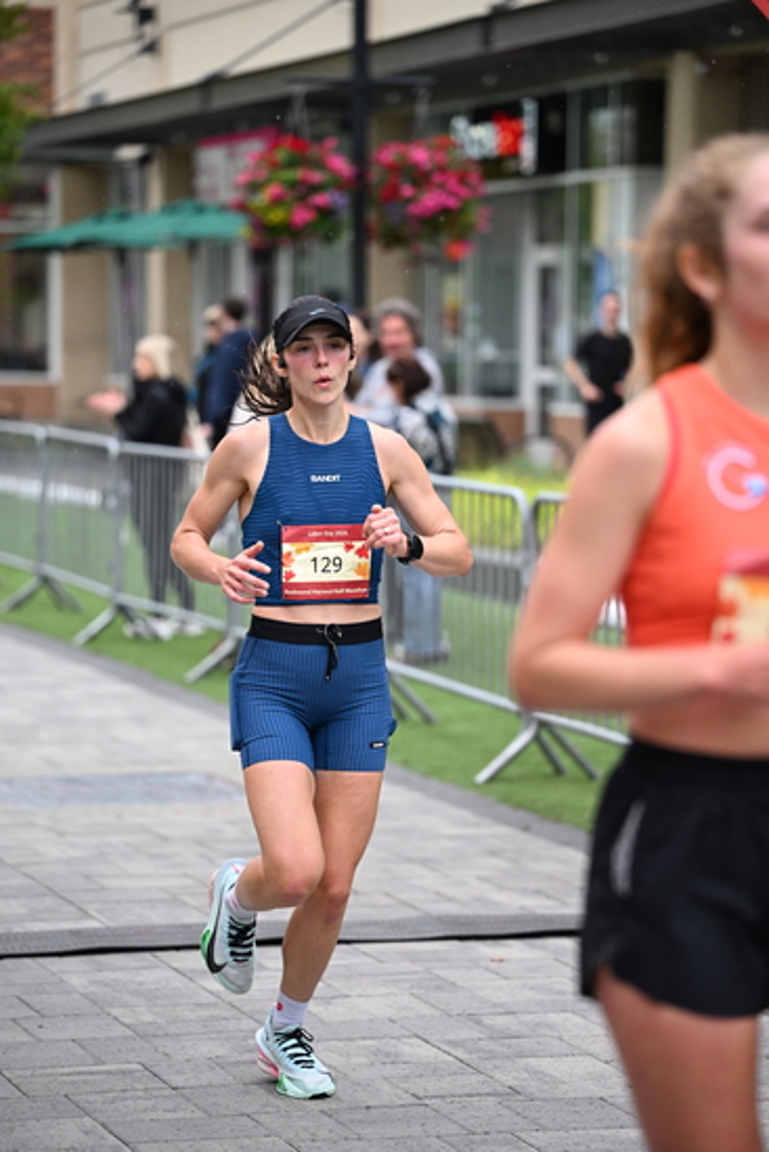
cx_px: 384
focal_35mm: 120
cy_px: 576
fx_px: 3842
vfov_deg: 17.1
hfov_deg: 11.4
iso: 1250
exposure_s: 1/1600
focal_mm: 120
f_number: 2.8
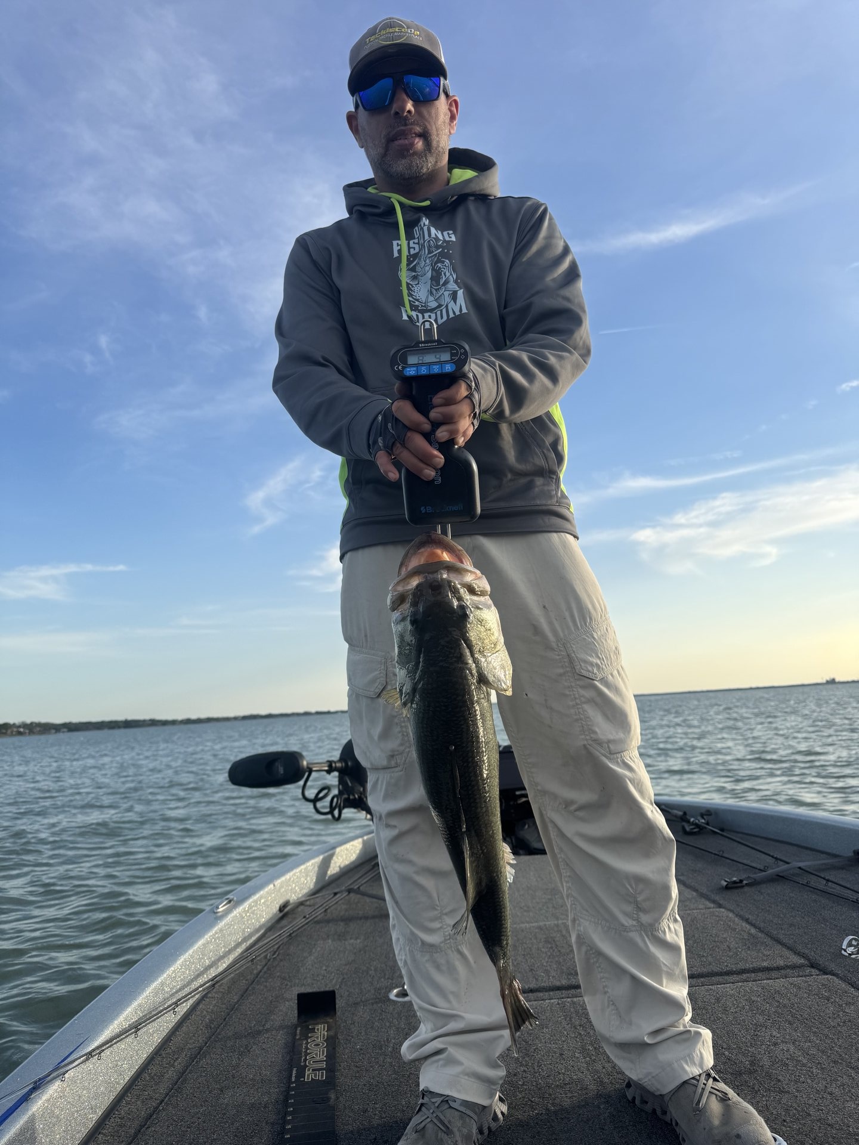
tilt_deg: +13.4
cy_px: 572
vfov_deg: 71.6
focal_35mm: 24
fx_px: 794
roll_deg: +5.8
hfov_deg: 56.8
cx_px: 430
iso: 80
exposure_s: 1/2506
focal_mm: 6.76
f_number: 1.78
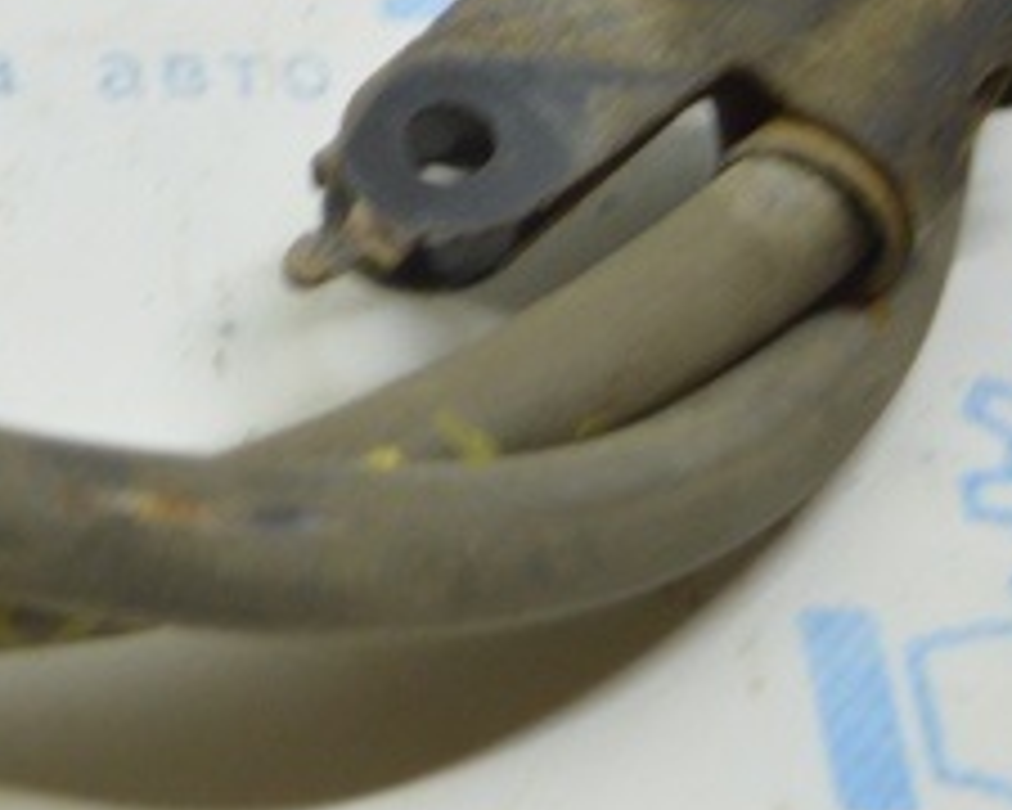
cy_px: -241
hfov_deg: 11.5
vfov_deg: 9.5
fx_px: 4796
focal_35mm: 160
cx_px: -508
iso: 400
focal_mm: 25
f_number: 4
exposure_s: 1/60
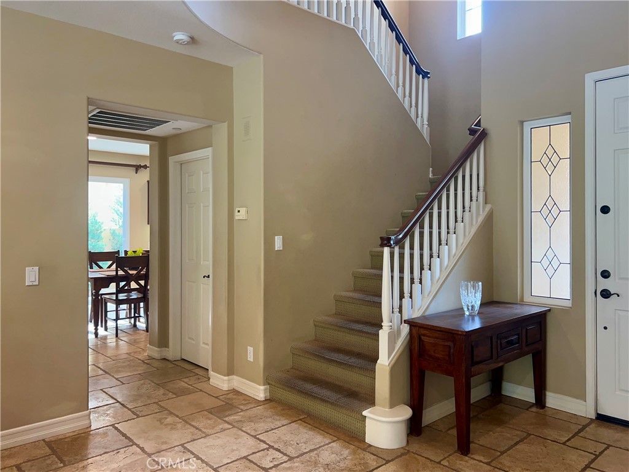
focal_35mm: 26
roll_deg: -0.3
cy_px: 236
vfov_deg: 53.1
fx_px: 472
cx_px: 314
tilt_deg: -1.4
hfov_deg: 67.3
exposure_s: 1/60
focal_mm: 5.7
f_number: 1.5
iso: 100
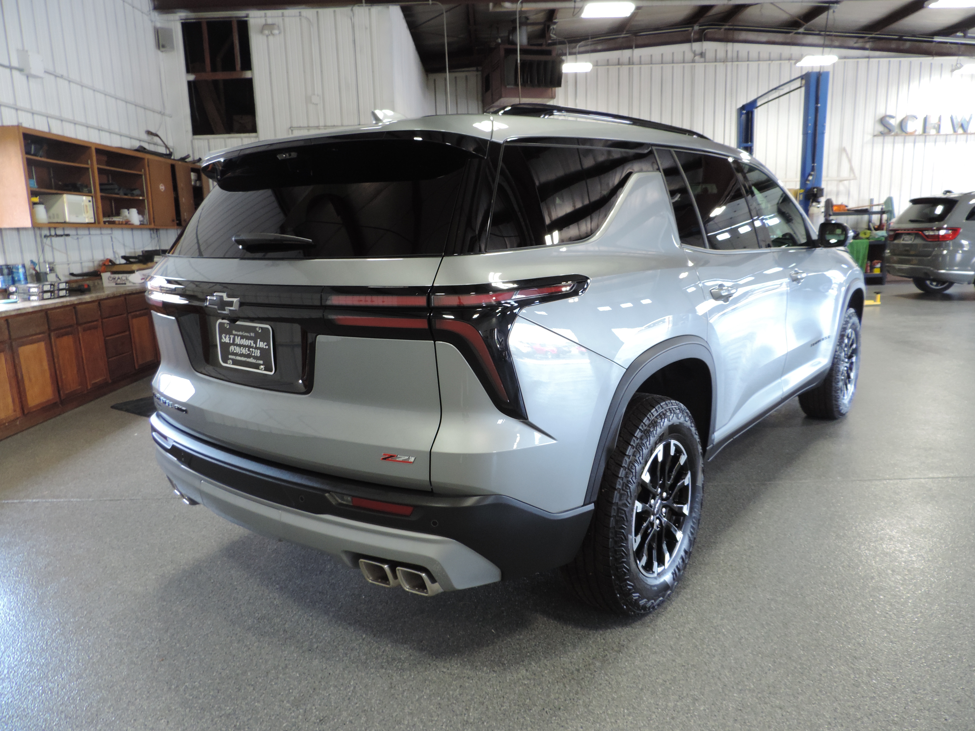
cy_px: 366
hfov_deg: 71.6
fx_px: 676
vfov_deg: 56.8
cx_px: 488
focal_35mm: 24
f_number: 3
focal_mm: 4.3
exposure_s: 1/30
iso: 200
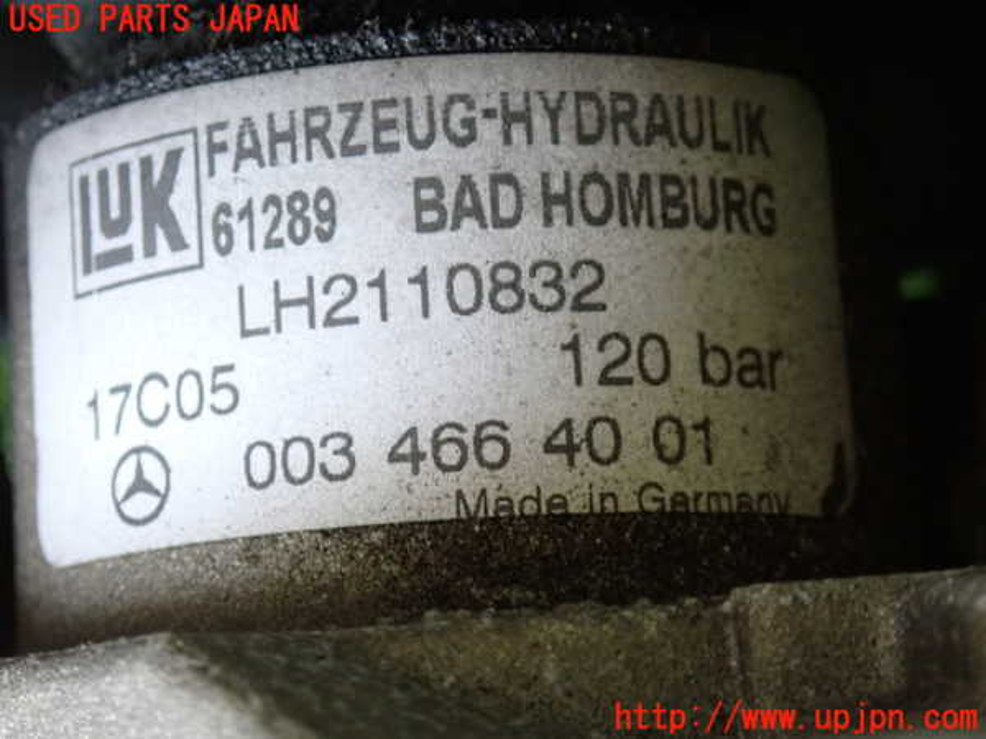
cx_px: 493
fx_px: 2848
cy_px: 370
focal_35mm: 100
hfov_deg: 19.6
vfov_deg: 14.8
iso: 800
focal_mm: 18
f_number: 4.9
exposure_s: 1/30
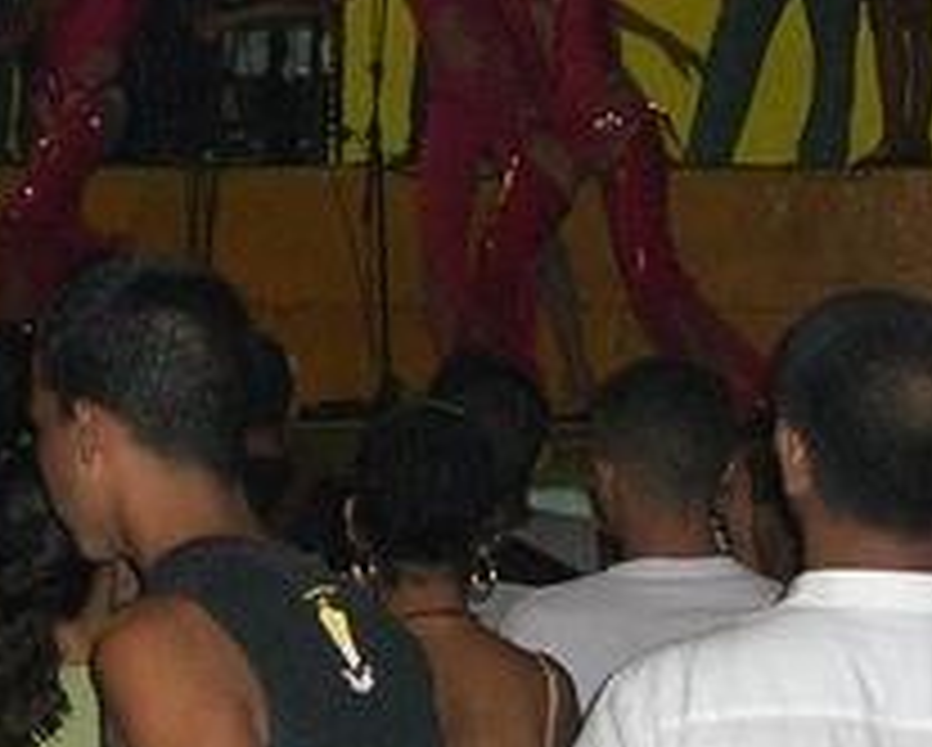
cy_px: -4
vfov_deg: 7.5
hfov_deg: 9.3
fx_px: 5660
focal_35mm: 205
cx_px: -41
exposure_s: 1/60
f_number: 4
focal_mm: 14.2
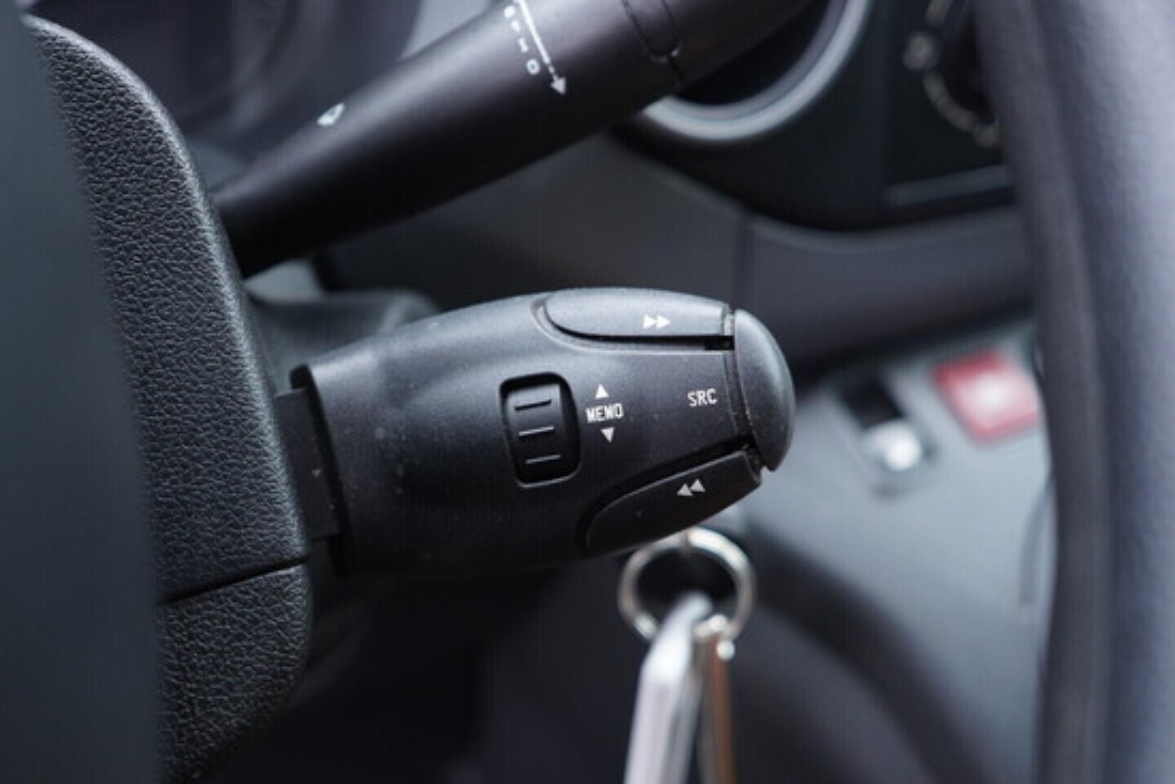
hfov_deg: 53.1
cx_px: 588
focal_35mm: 36
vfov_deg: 36.9
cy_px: 392
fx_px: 1175
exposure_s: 1/40
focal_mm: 24
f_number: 2.8
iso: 640
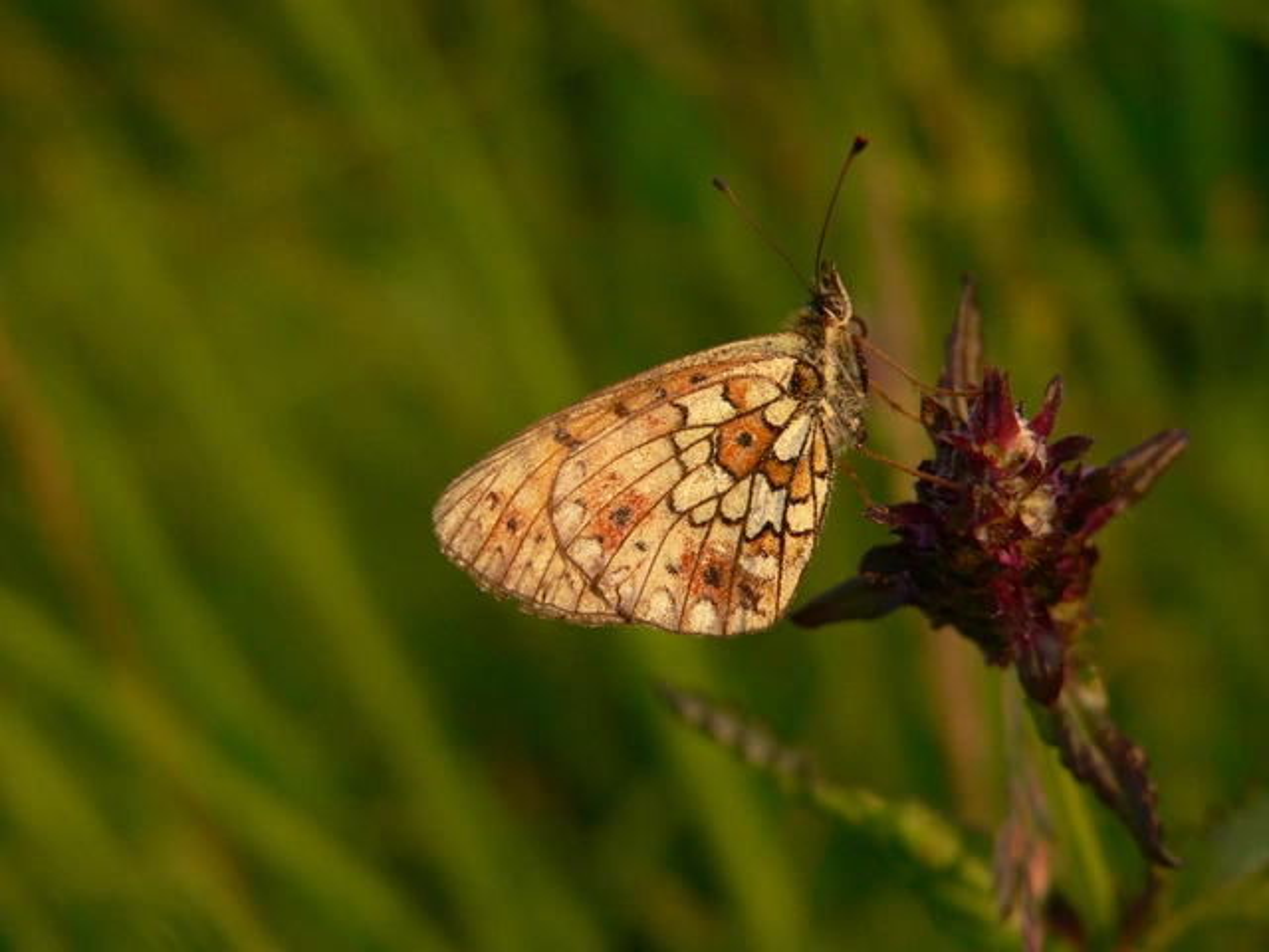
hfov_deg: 18.2
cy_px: 476
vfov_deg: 13.7
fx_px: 3959
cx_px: 634
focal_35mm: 108
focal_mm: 18
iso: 100
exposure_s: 1/320
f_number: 4
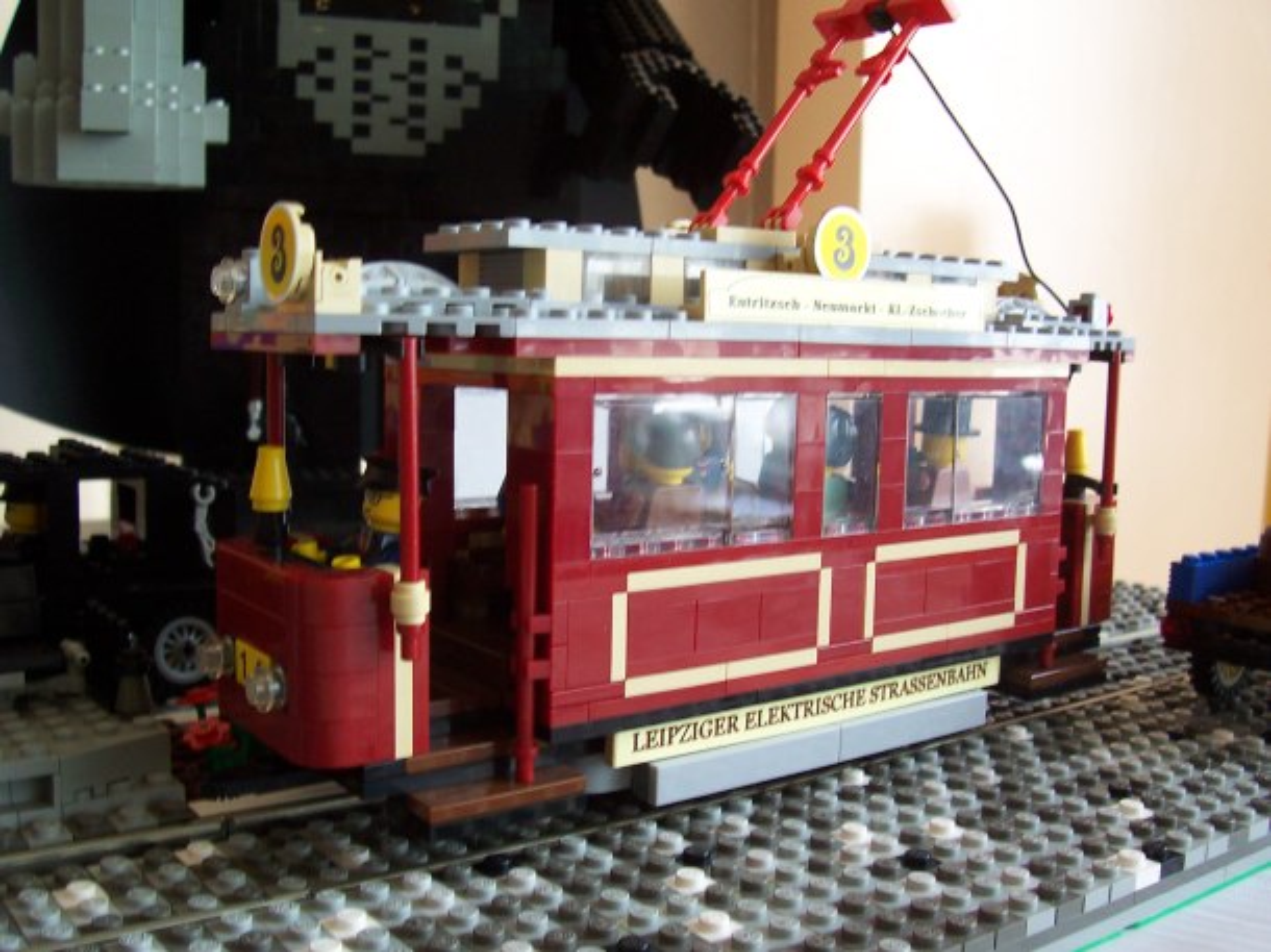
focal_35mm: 37
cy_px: 476
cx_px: 636
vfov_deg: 38.6
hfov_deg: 50.2
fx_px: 1358
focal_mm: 5.6
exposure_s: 1/30
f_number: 2.8
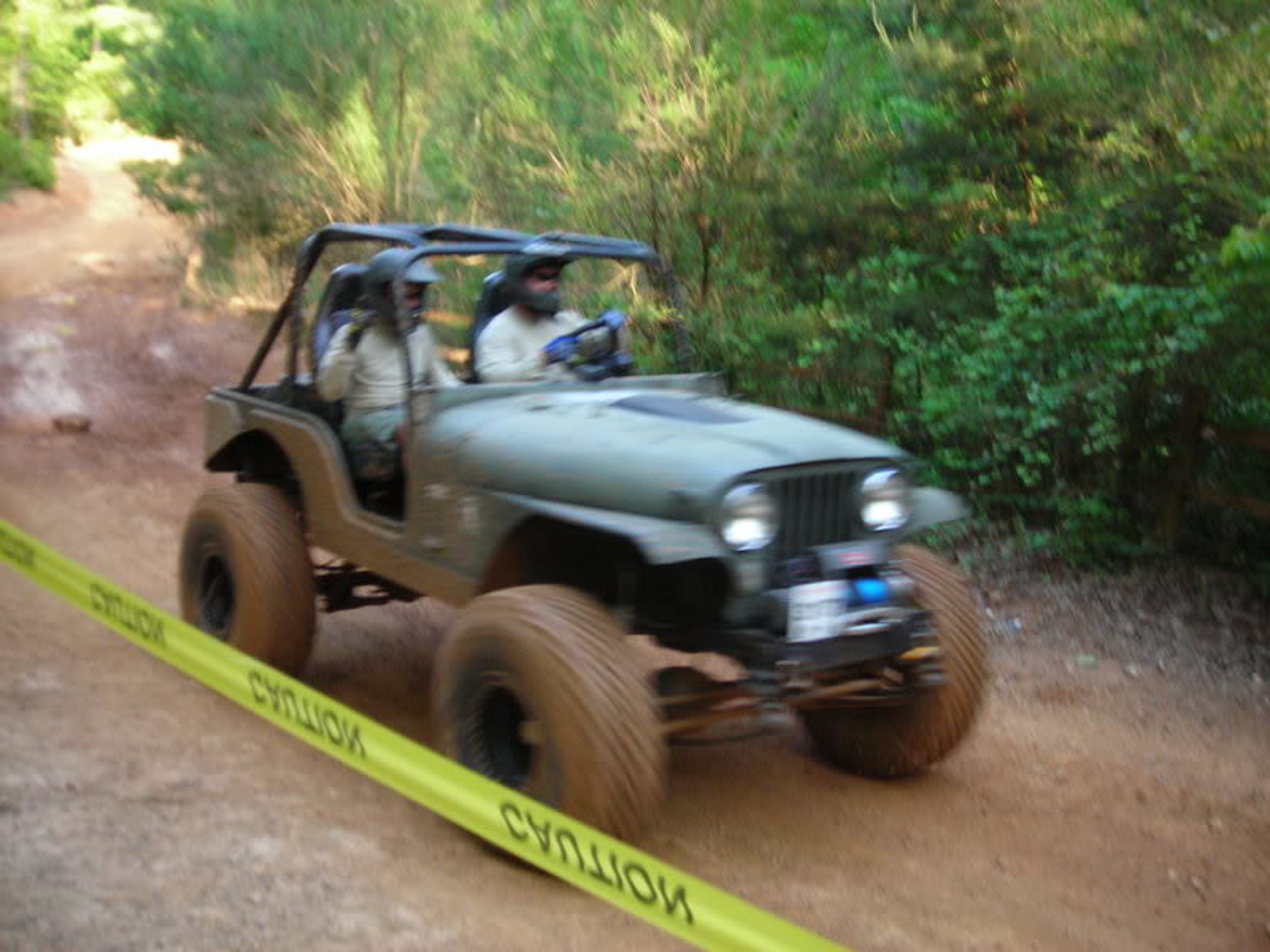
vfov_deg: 37.7
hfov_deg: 49.0
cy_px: 476
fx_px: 1394
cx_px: 635
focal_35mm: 38
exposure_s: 1/69.8
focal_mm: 6.3
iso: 200
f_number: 3.2
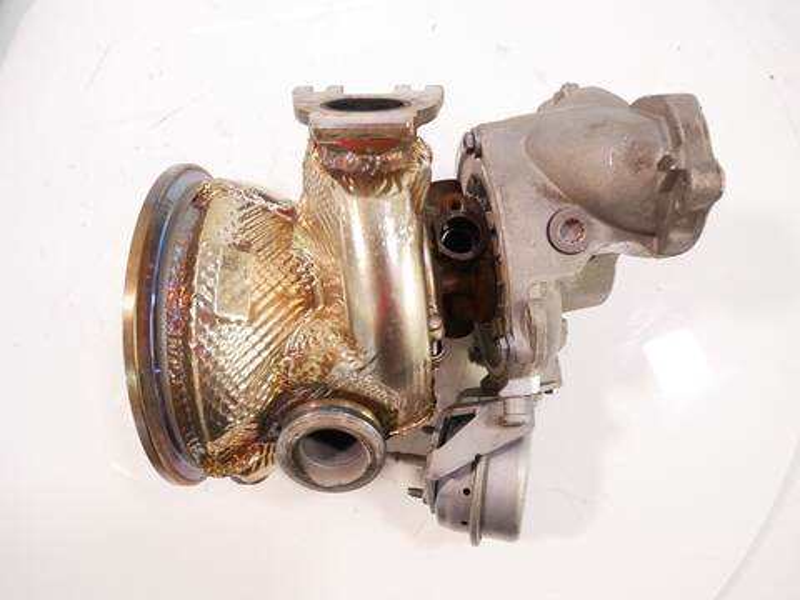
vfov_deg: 56.8
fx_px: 555
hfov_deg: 71.6
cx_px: 400
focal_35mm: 24
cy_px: 300
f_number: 3.5
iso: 640
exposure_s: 1/60
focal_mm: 12
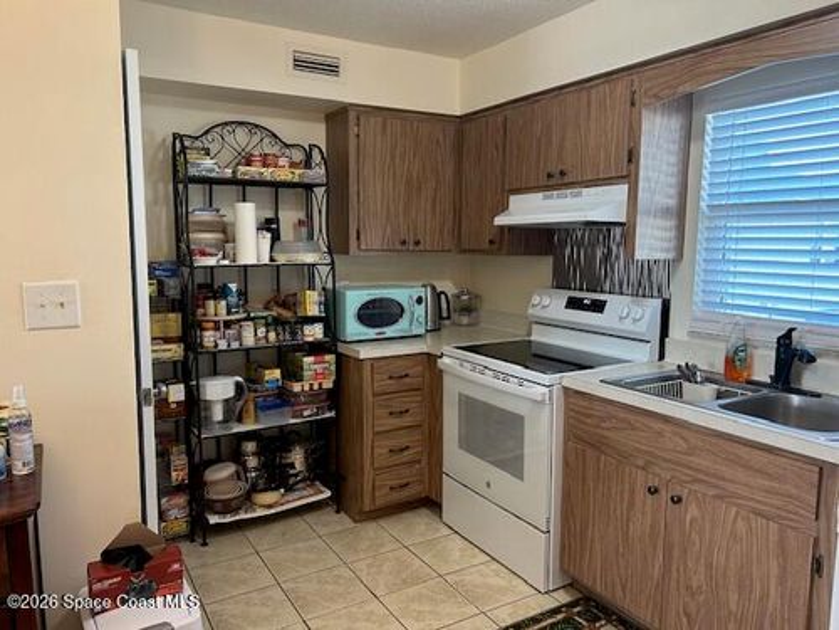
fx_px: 630
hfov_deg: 67.3
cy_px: 315
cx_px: 420
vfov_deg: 53.1
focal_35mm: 26
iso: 125
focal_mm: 5.7
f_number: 1.5
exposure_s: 1/60
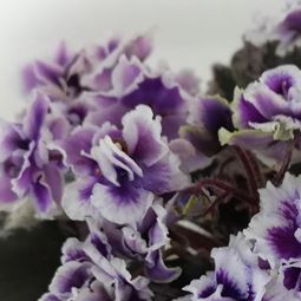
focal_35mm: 75
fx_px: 738
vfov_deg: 22.0
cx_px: 293
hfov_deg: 22.3
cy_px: 316
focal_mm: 3.79
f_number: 2
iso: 100
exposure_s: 1/33.3
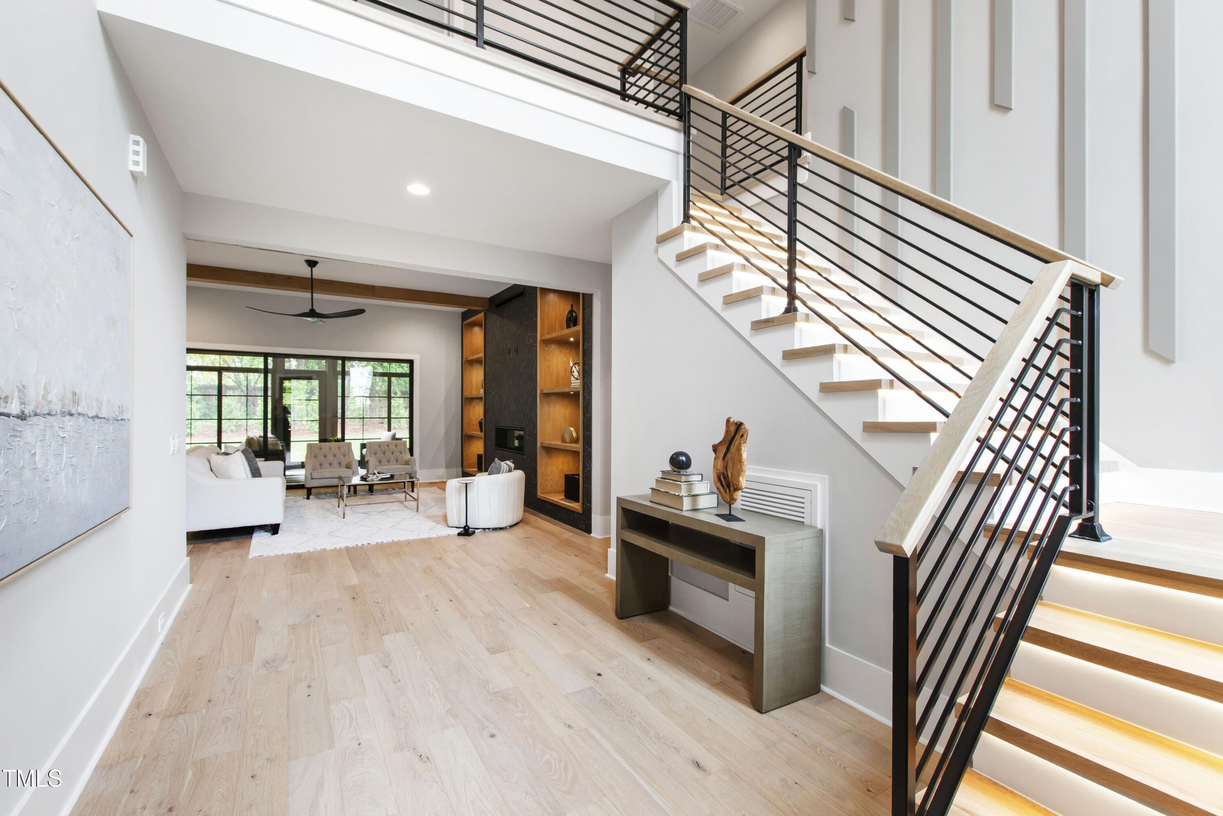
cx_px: 612
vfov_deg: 77.3
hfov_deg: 100.4
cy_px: 408
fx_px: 510
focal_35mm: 15
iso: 100
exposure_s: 1/2.5
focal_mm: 10
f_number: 8
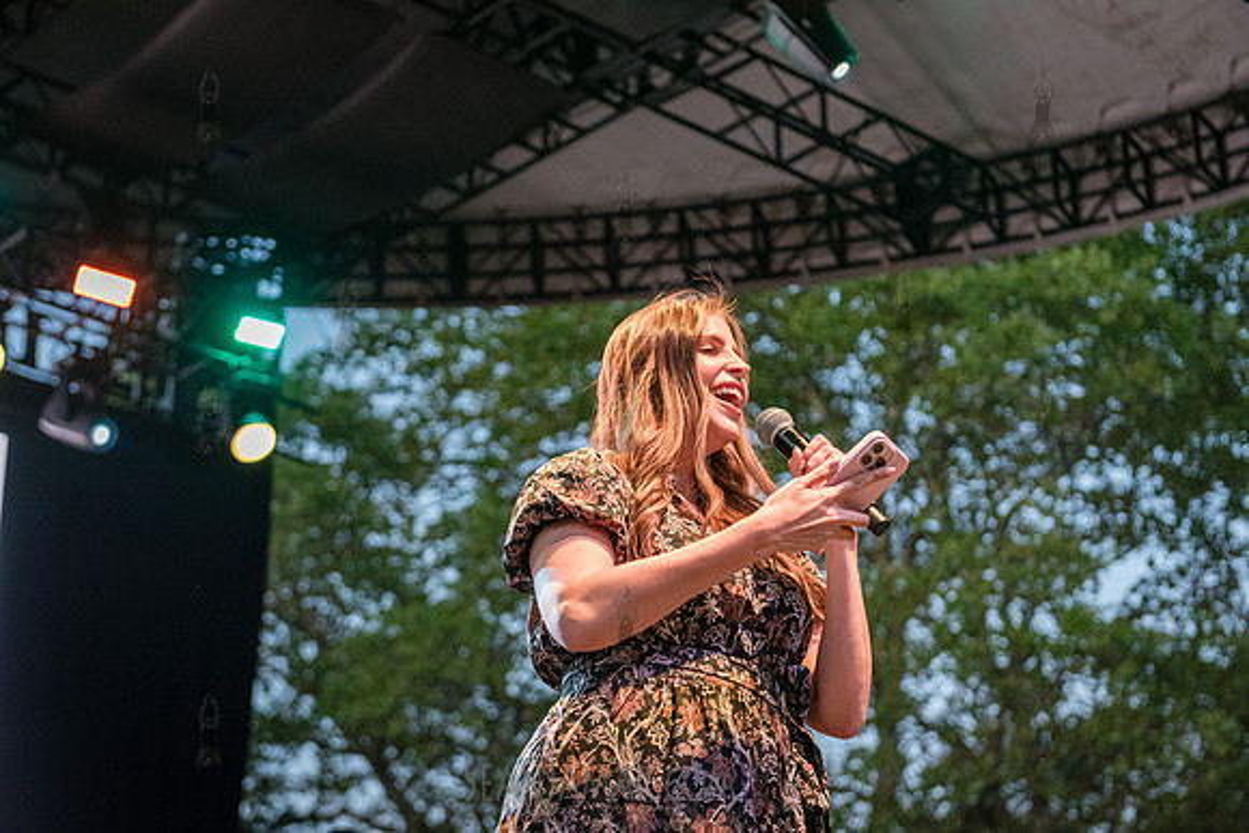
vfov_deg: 19.5
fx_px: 2429
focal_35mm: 70
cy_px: 416
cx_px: 624
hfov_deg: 28.8
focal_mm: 70
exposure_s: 1/800
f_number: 4
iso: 4000
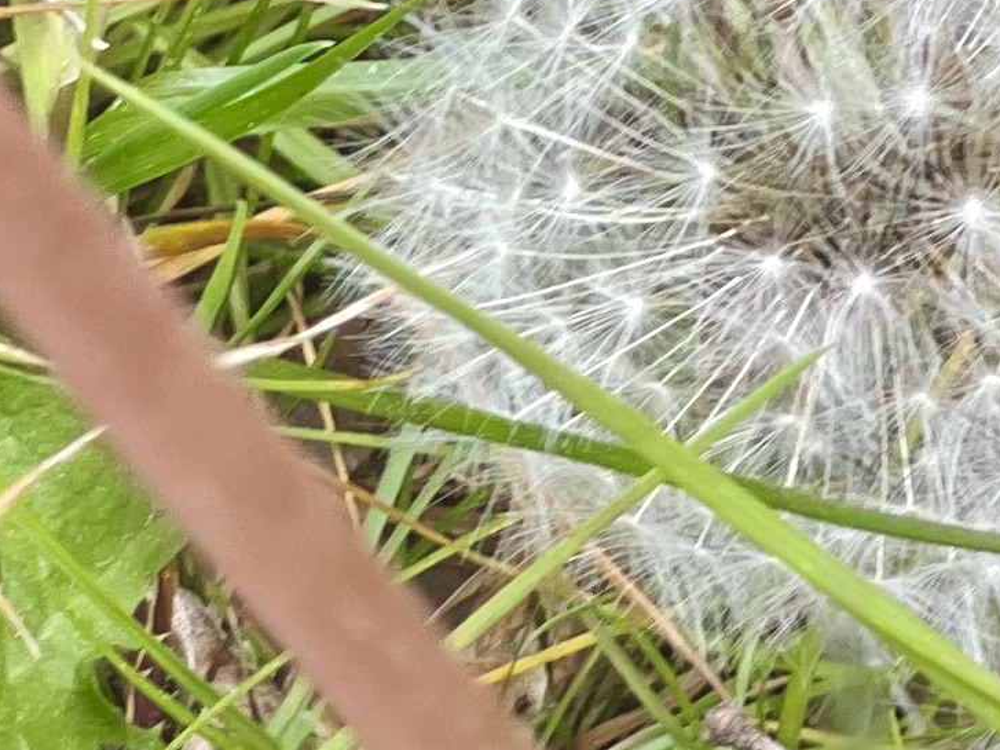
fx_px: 10254
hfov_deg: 5.6
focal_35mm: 355
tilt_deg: -52.3
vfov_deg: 4.1
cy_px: -714
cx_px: 1271
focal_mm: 7.5
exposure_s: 1/122
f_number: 2.2
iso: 20
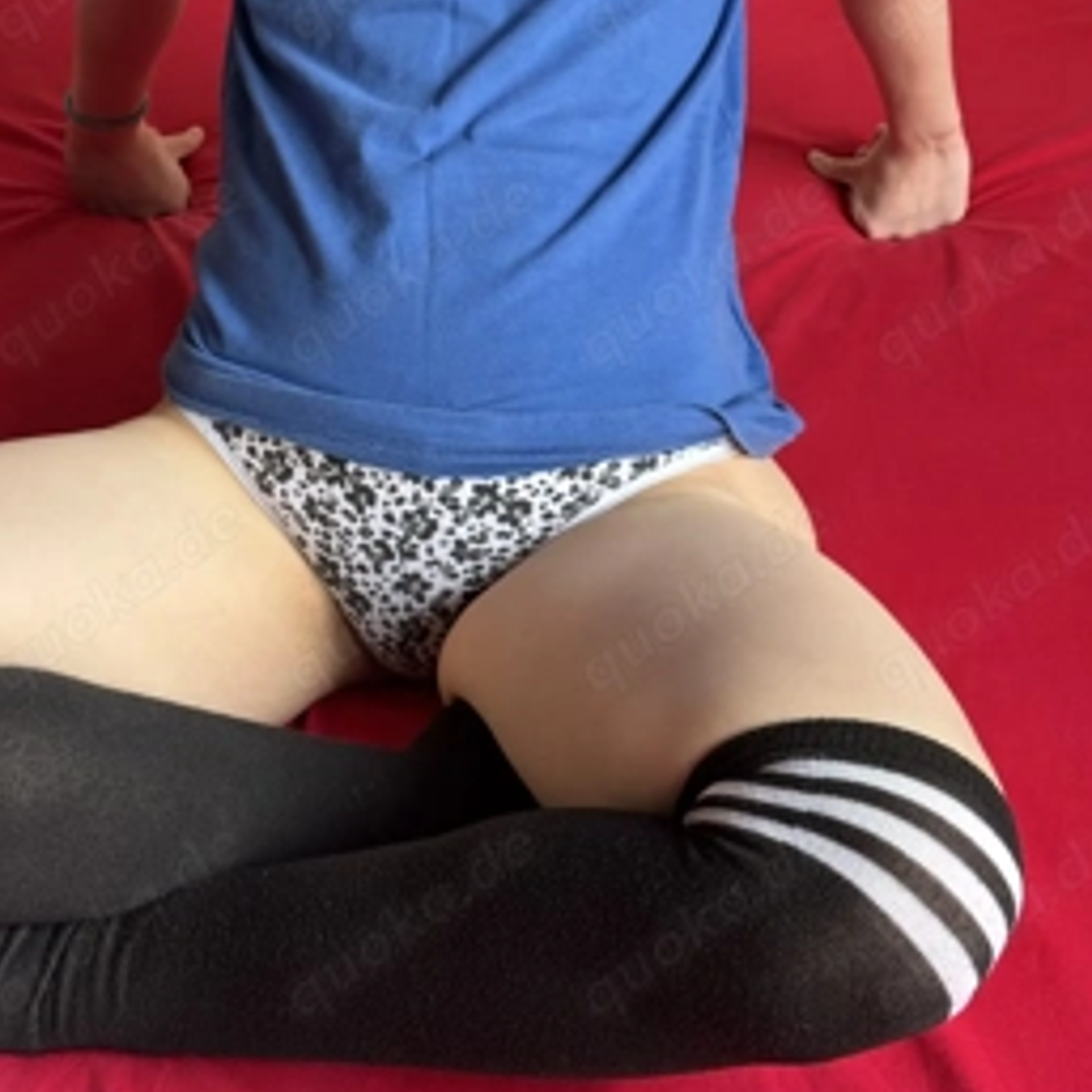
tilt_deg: -30.1
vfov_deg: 25.9
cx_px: 565
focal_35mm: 66
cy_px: 336
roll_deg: +0.4
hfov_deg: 26.1
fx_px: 2356
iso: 200
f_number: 1.78
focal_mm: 6.76
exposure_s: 1/60
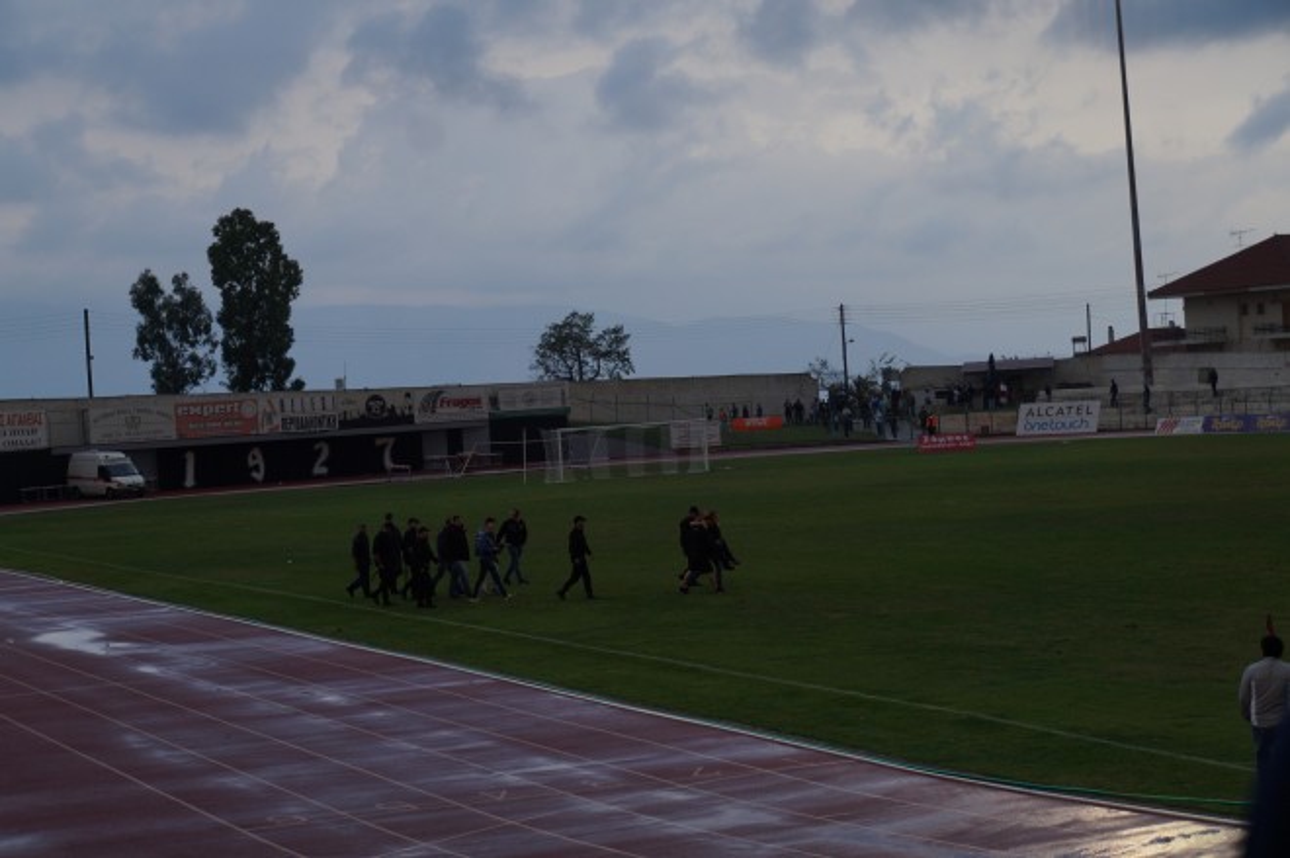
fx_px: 2847
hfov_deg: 25.5
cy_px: 429
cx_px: 645
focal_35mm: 80
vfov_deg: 17.1
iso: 250
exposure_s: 1/250
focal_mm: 53
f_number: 5.6
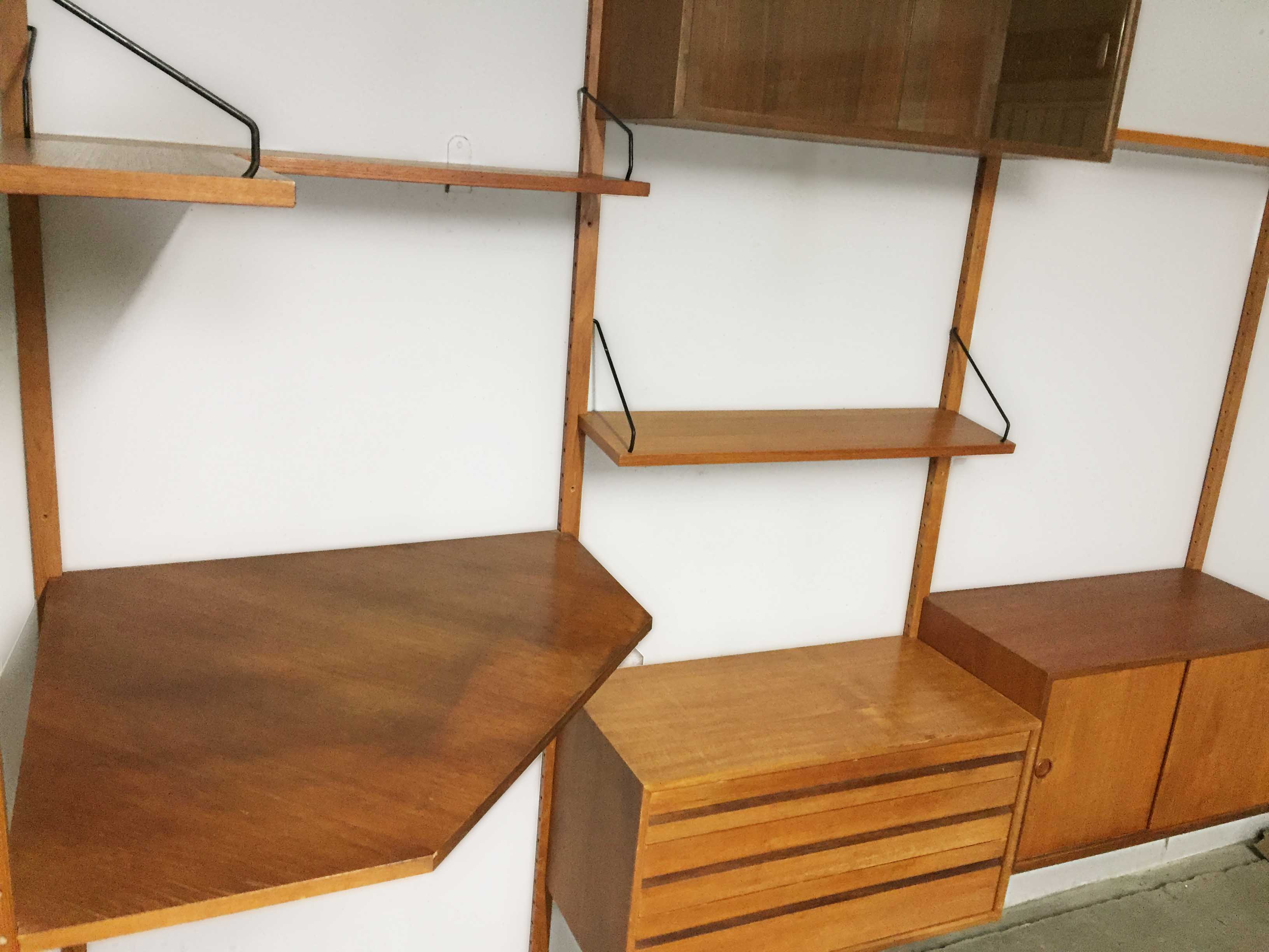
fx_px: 1063
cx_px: 634
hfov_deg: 61.7
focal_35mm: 29
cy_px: 476
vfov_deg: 48.2
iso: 250
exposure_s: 1/17
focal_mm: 4.15
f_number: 2.2
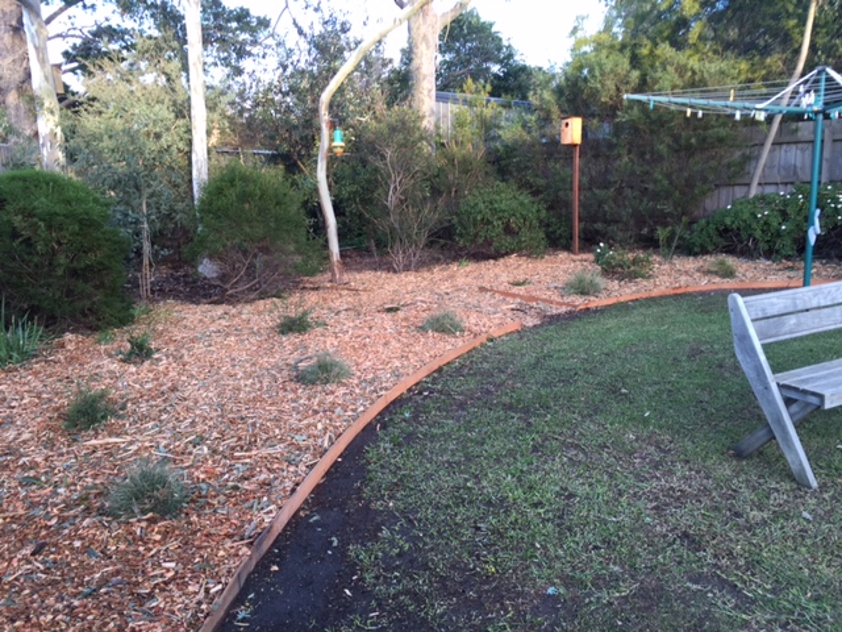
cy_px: 316
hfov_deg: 61.7
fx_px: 705
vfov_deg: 48.2
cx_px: 421
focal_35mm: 29
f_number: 2.2
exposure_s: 1/60
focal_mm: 4.15
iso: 32
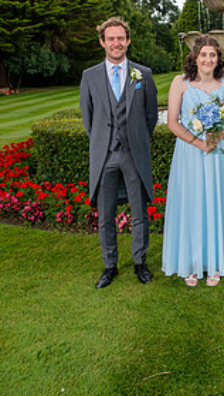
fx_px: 548
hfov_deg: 21.8
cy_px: 130
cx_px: 248
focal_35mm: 52
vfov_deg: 39.3
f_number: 4.5
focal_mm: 24
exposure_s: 1/160
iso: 100
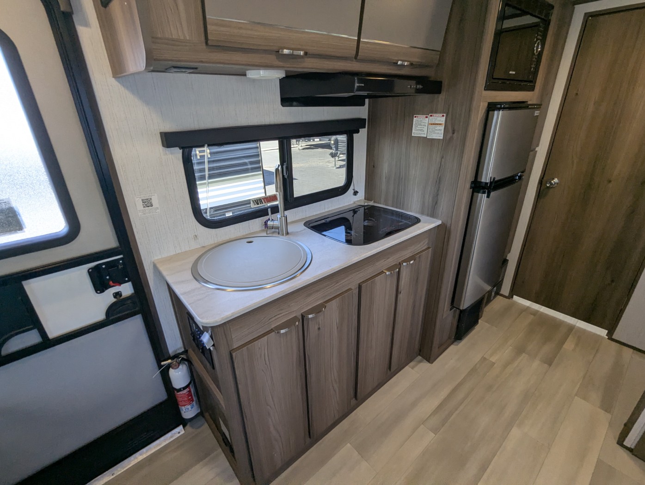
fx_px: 299
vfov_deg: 78.2
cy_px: 242
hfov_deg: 94.4
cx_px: 322
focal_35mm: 16
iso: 118
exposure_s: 1/128
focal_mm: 2.35
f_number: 2.2
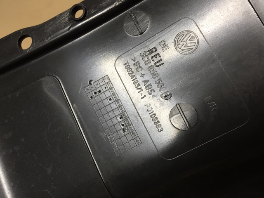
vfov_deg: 48.2
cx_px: 132
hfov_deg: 61.7
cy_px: 99
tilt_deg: -53.6
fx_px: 221
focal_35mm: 29
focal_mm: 4.15
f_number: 2.2
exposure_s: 1/33
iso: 32
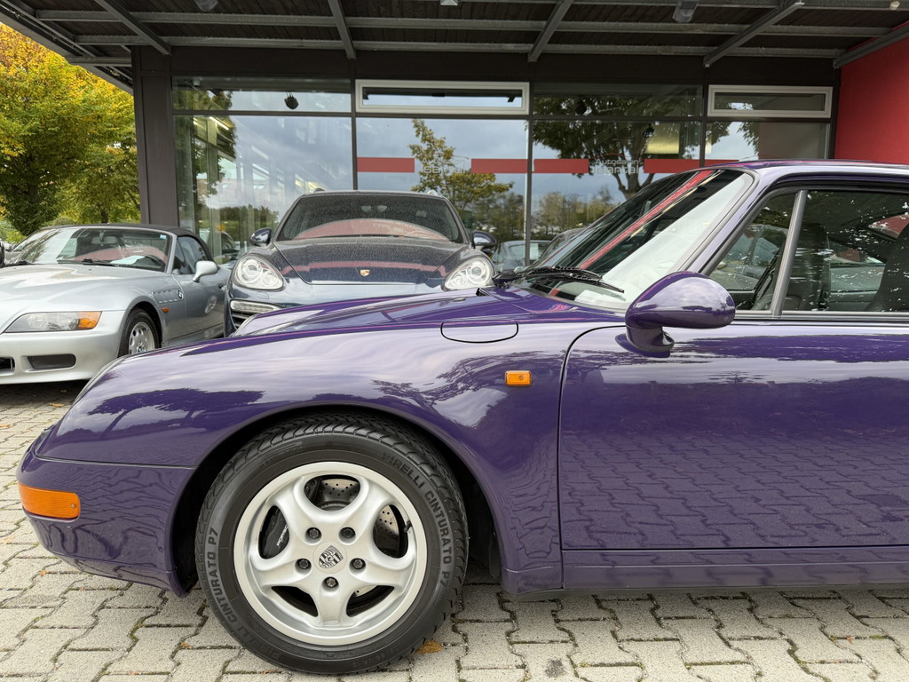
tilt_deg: -8.2
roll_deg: +0.4
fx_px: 630
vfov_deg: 56.8
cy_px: 341
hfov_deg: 71.6
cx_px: 454
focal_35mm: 24
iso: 64
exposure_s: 1/154
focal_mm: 6.76
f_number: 1.78
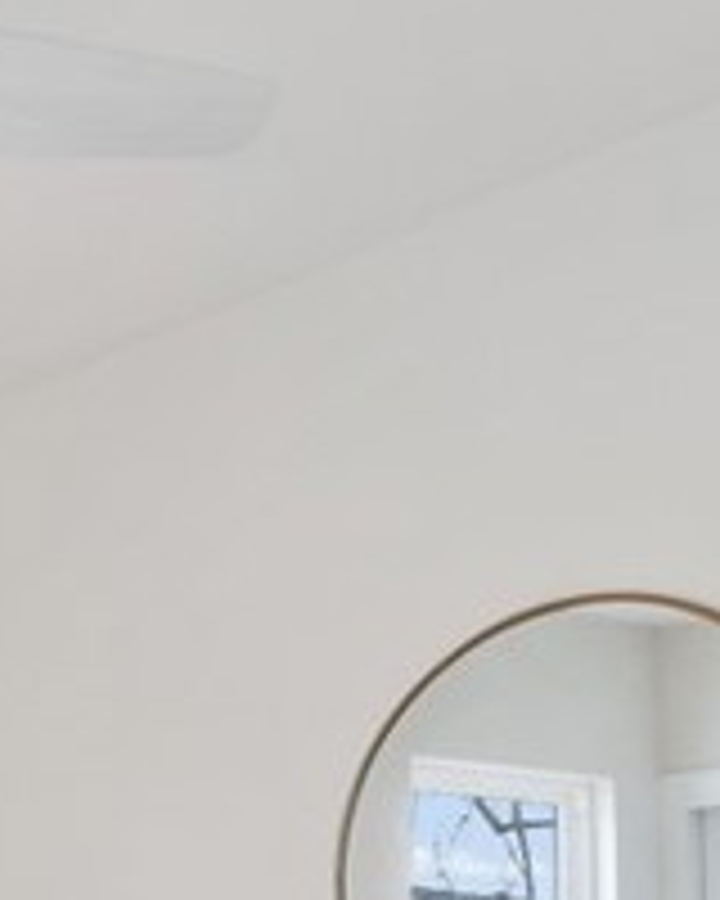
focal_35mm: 72
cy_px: 1154
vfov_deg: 23.5
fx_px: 1918
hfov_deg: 17.4
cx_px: -572
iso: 320
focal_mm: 10
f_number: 6.3
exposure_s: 1/25
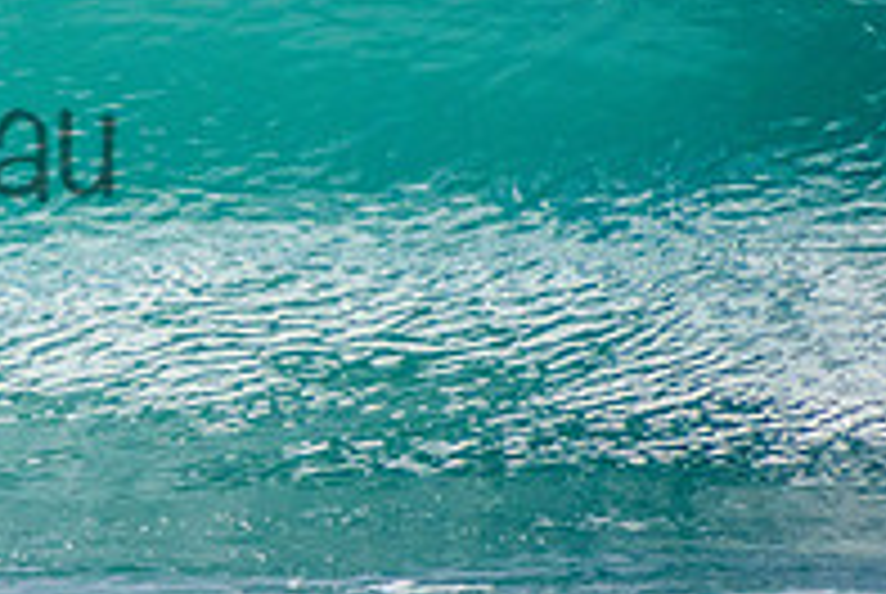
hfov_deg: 1.2
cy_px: 92
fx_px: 43479
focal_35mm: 1764
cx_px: -360
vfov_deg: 0.8
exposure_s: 1/2000
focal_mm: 400
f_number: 5.6
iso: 560
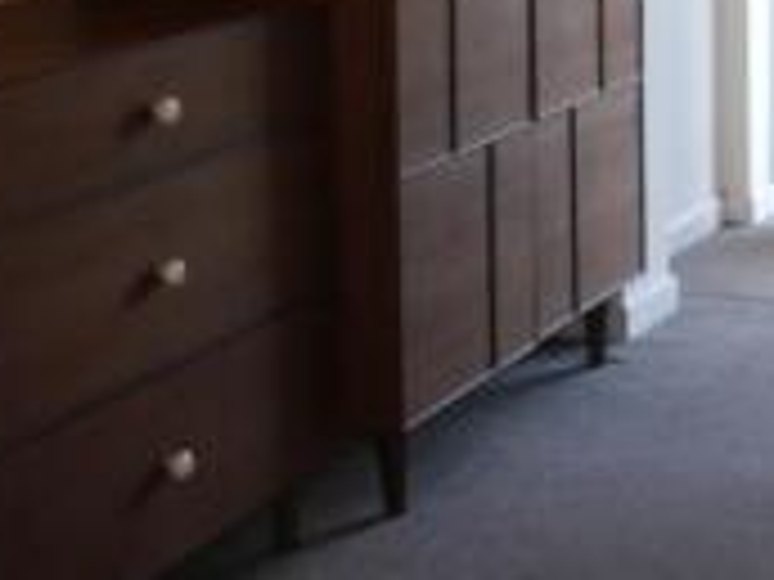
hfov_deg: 19.9
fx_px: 2124
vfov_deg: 15.3
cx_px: 810
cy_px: 16
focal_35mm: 95
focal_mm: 14
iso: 250
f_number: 3.5
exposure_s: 1/50
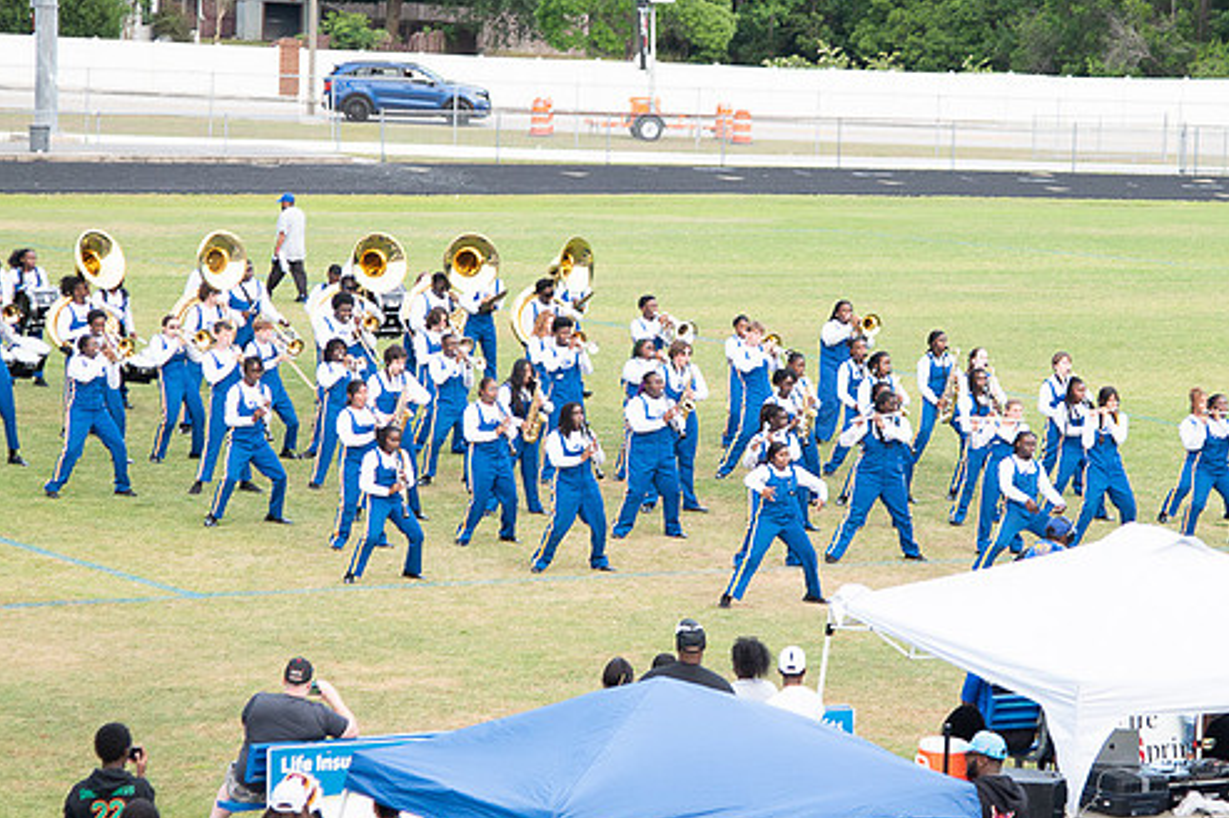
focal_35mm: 163
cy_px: 404
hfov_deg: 12.6
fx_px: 5561
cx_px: 801
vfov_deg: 8.4
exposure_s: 1/200
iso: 100
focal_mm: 82
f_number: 4
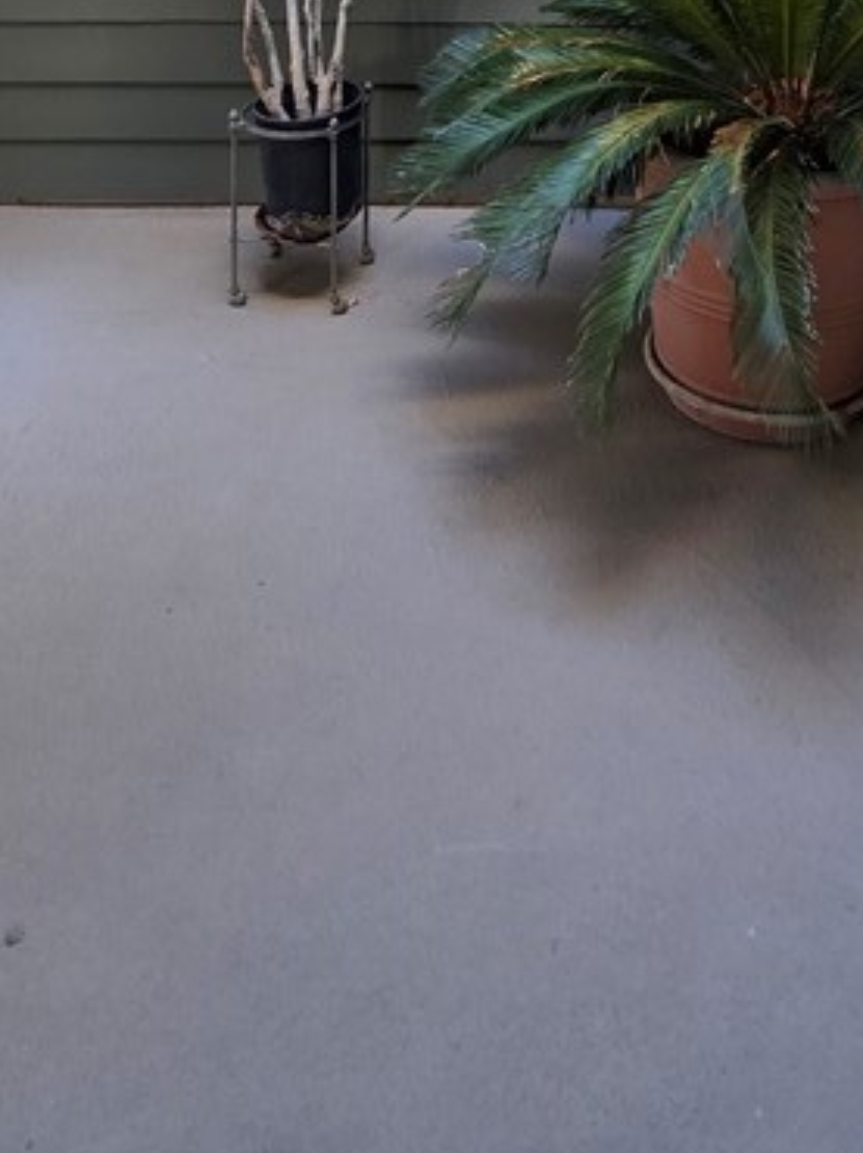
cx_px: 648
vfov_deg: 35.9
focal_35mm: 36
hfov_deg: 38.6
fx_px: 1198
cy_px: -321
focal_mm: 2.2
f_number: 1.9
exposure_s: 1/120
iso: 160
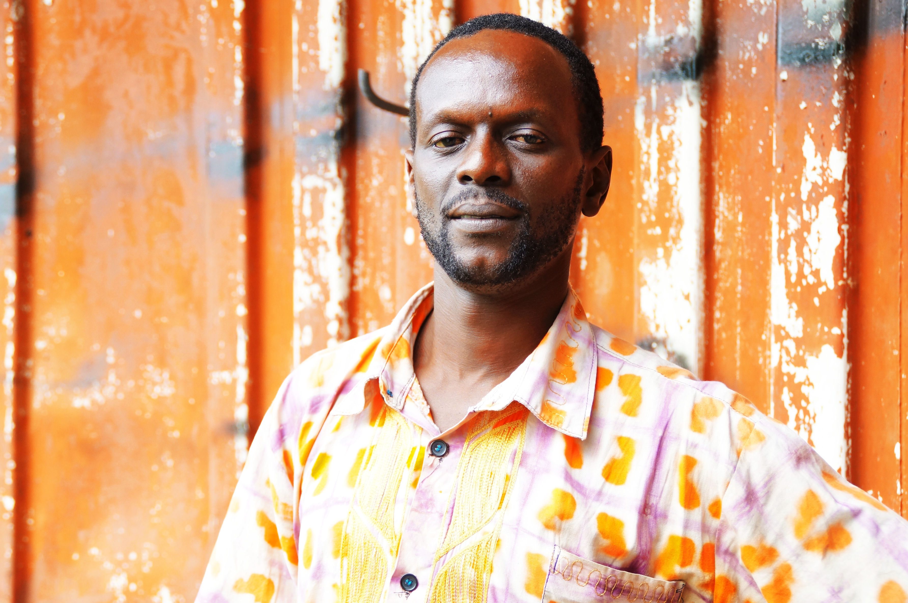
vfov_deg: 18.1
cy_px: 302
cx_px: 454
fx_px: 1889
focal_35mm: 75
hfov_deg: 27.0
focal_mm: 50
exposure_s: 1/160
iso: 500
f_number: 4.5
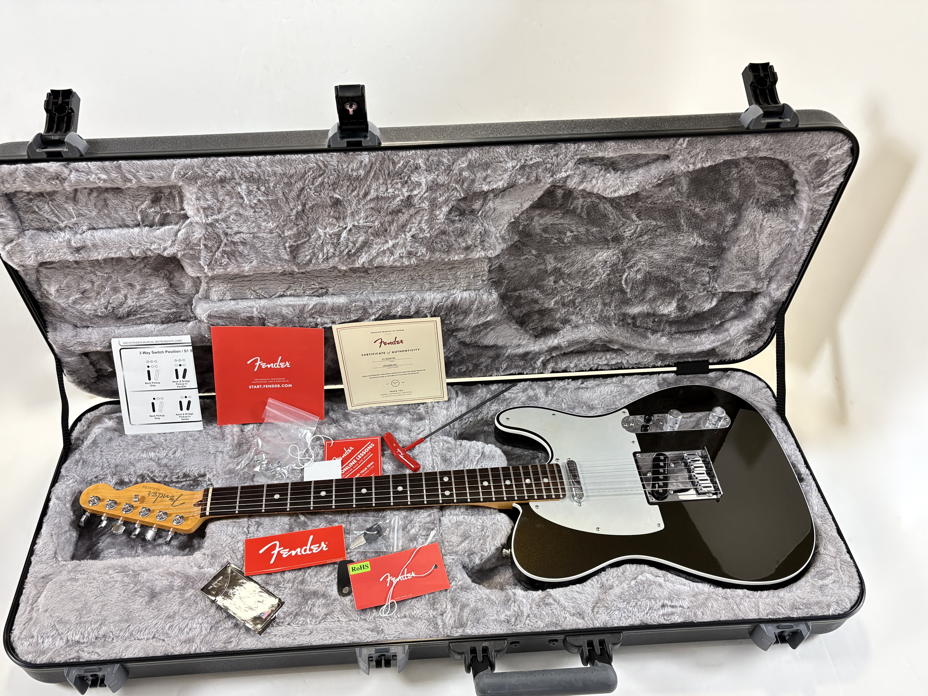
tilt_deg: -48.8
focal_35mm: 28
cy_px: 372
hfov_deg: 63.4
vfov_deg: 49.7
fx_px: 751
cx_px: 431
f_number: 1.6
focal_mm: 5.96
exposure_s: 1/50
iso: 320
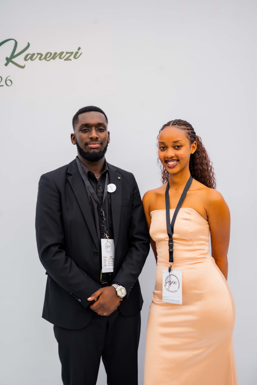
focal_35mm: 40
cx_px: 128
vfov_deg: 48.5
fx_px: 428
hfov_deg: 33.4
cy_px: 192
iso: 250
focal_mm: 40
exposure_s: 1/320
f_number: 4
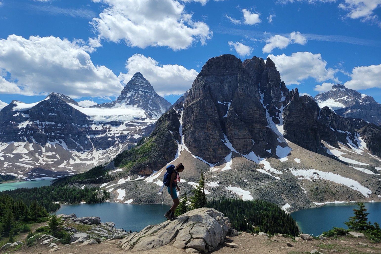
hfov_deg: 65.5
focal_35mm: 28
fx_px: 296
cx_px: 186
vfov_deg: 46.4
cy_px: 120
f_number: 1.8
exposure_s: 1/4980
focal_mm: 5.4
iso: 40
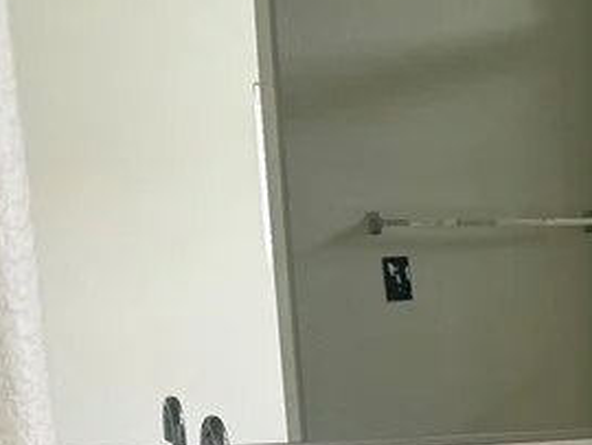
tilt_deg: -14.3
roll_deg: -0.1
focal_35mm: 91
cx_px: 680
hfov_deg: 20.4
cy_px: 666
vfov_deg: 15.1
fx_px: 1558
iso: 64
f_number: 1.78
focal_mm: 6.76
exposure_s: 1/152
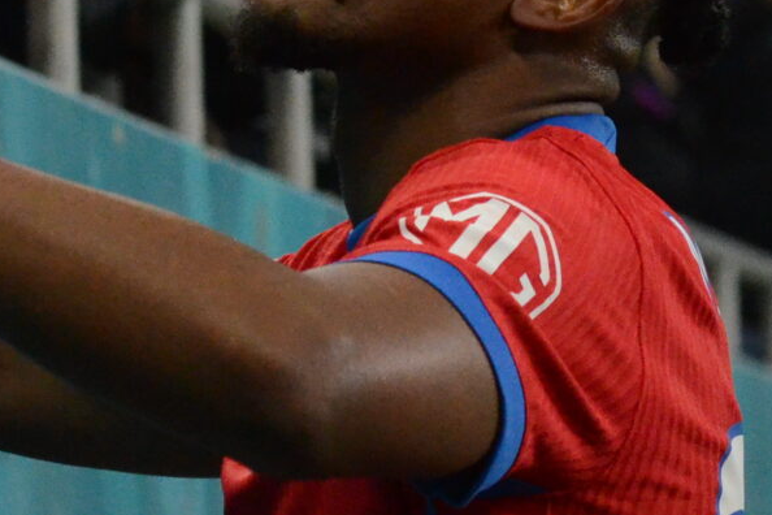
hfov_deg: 4.6
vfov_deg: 3.0
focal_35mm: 452
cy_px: 389
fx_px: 9692
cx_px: 365
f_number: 4.5
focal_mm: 70
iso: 3200
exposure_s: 1/1000
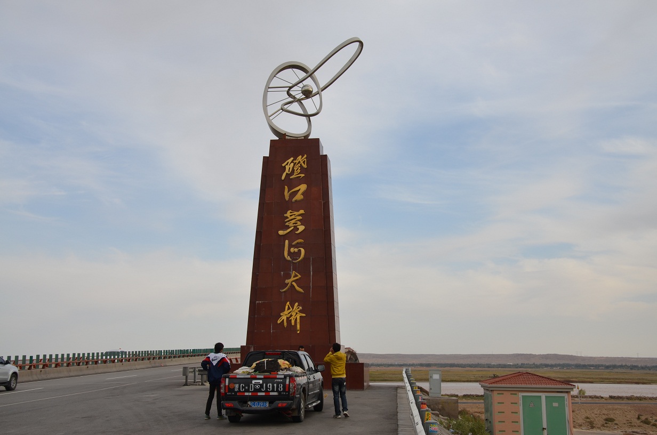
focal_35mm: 48
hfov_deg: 41.2
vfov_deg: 28.0
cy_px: 218
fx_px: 874
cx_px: 328
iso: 100
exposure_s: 1/250
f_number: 8
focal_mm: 32
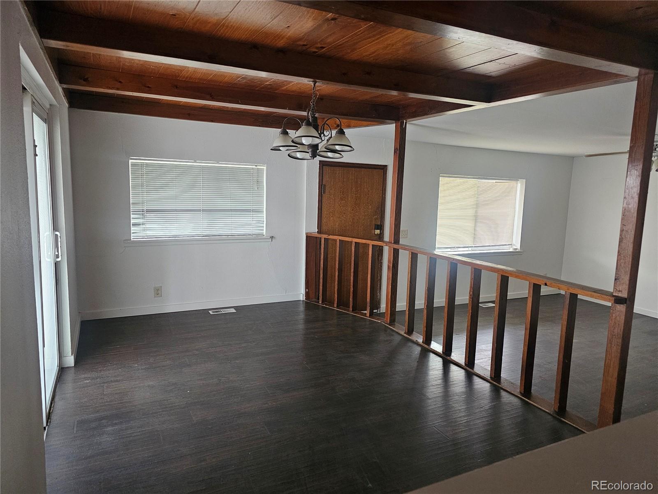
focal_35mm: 23
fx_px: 437
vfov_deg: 58.9
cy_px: 247
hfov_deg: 73.9
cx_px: 329
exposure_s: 1/40
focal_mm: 6.3
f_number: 1.7
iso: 640
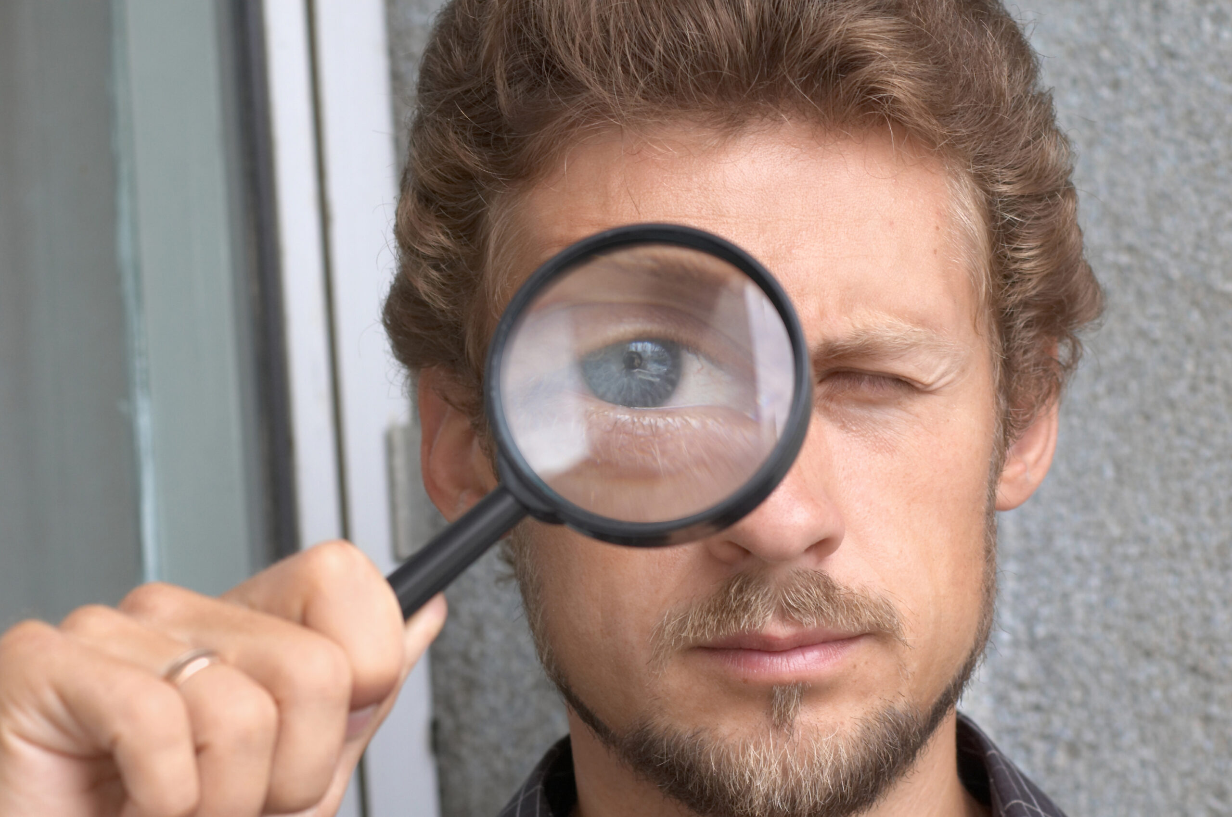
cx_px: 616
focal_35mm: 105
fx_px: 3588
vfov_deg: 13.0
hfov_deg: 19.5
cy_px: 408
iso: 200
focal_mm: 70
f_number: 6.3
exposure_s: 1/100
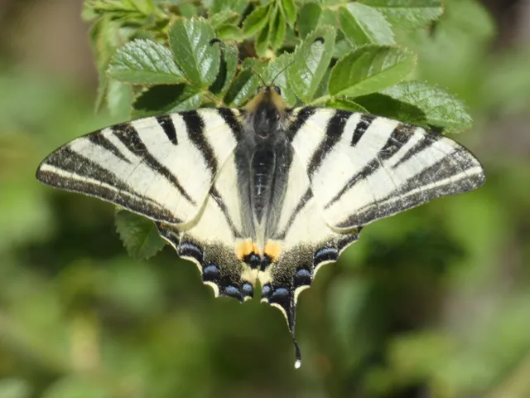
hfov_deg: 2.5
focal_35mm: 778
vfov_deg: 1.9
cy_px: 199
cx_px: 265
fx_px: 11912
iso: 80
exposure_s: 1/125
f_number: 5.6
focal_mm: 139.4
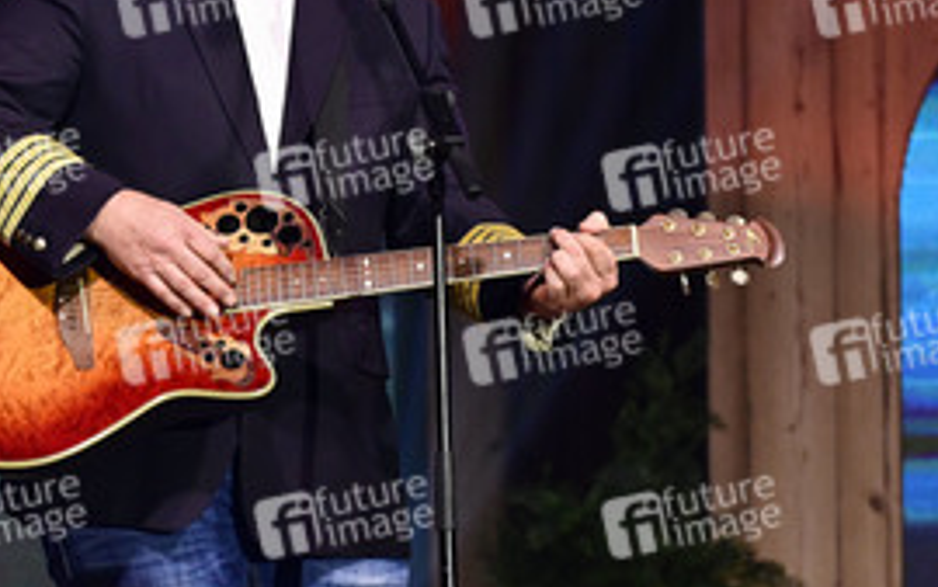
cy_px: 83
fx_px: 8695
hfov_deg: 6.2
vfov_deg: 3.9
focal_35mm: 340
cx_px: 252
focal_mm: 200
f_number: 5
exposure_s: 1/320
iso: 3200
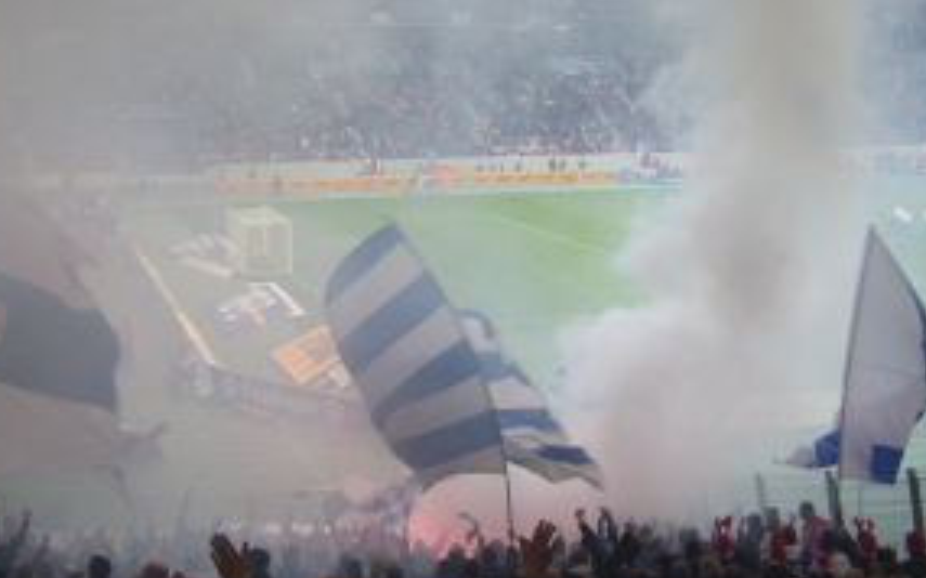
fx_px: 1640
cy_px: 86
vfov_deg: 19.7
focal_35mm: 65
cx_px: 507
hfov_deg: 31.5
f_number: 2.8
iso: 80
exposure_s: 1/50
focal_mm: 5.8
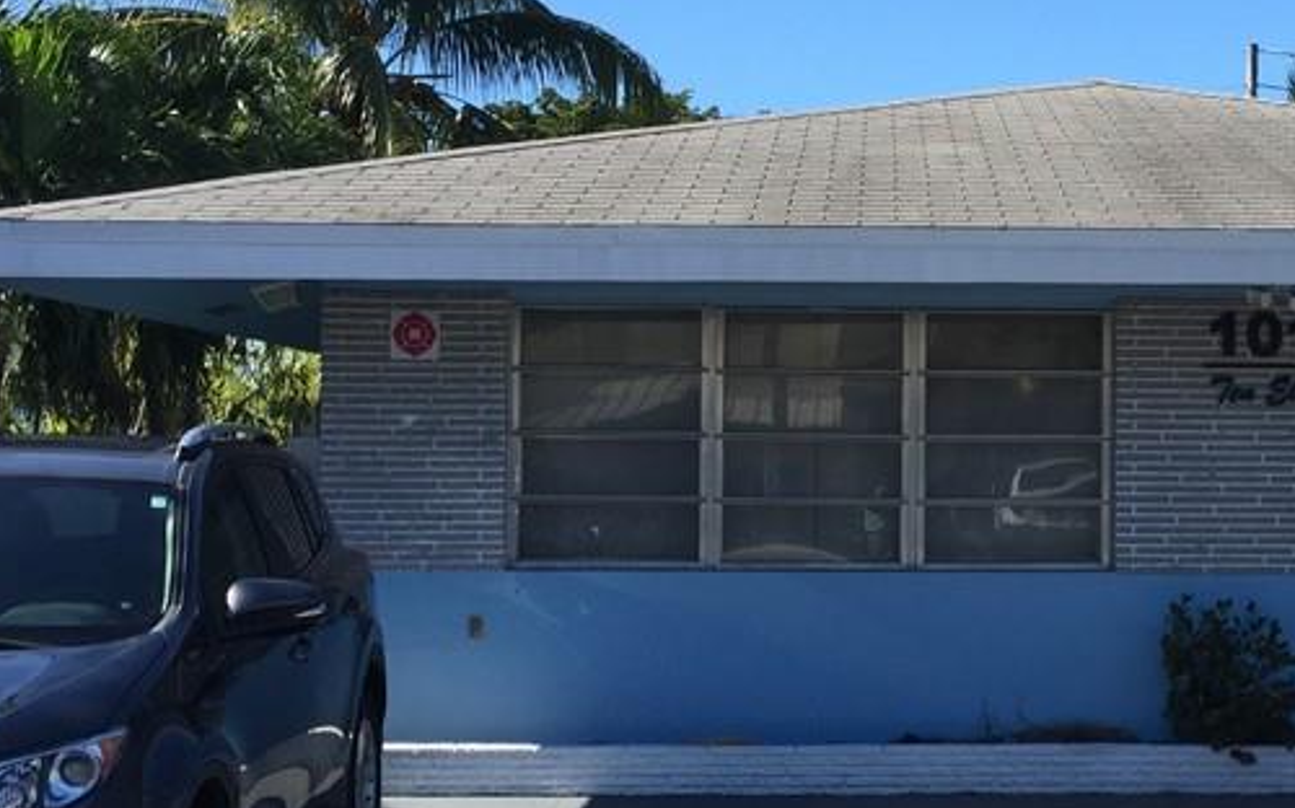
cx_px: 1013
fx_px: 2222
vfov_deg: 20.6
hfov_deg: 31.7
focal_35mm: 63
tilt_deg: +0.9
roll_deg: -1.9
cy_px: 489
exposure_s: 1/1236
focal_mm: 4.15
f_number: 2.2
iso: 32
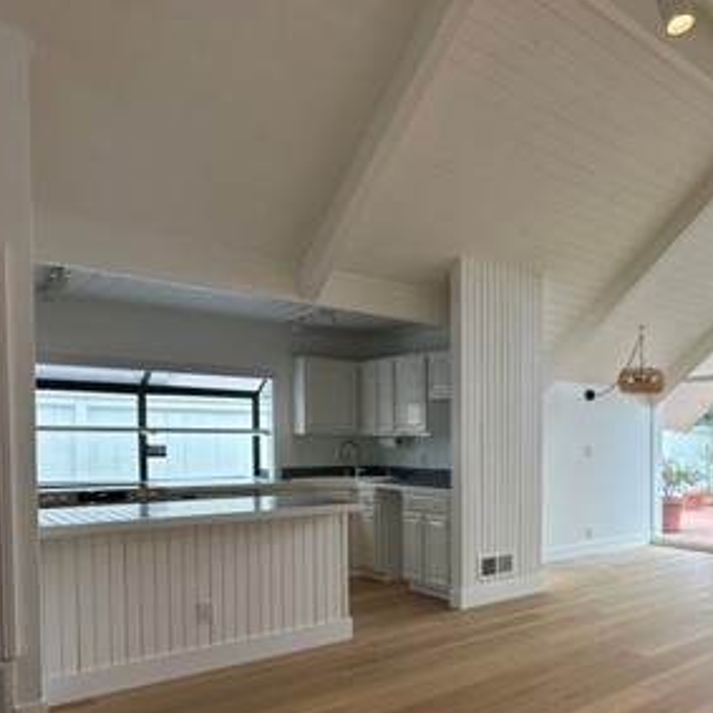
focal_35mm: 28
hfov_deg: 48.4
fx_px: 652
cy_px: 462
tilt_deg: -2.1
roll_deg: -0.2
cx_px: 695
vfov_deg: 56.3
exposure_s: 1/189
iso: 40
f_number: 2.2
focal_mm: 2.22
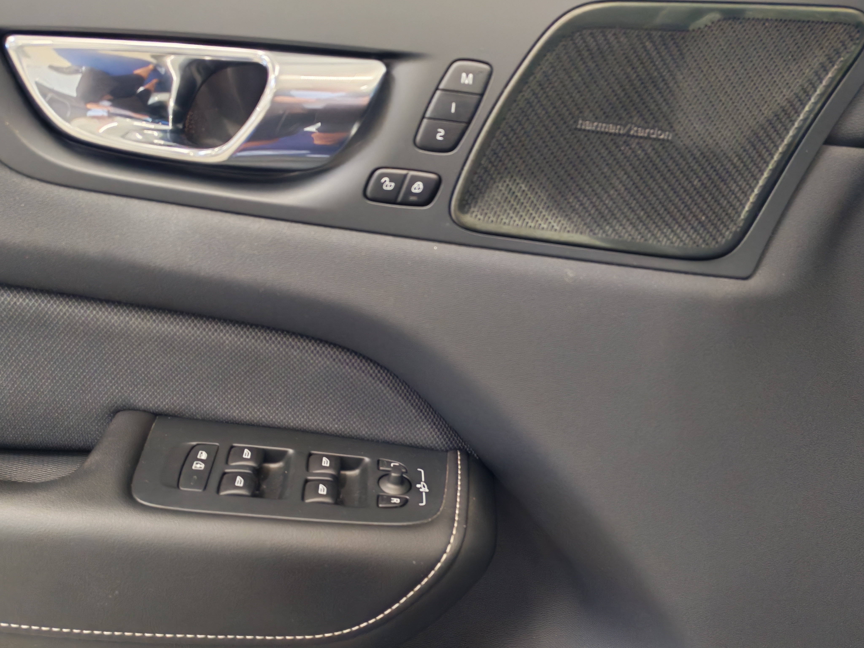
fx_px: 824
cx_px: 432
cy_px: 324
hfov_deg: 55.4
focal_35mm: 33
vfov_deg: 42.9
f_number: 1.9
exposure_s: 1/100
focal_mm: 6.12
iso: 1240
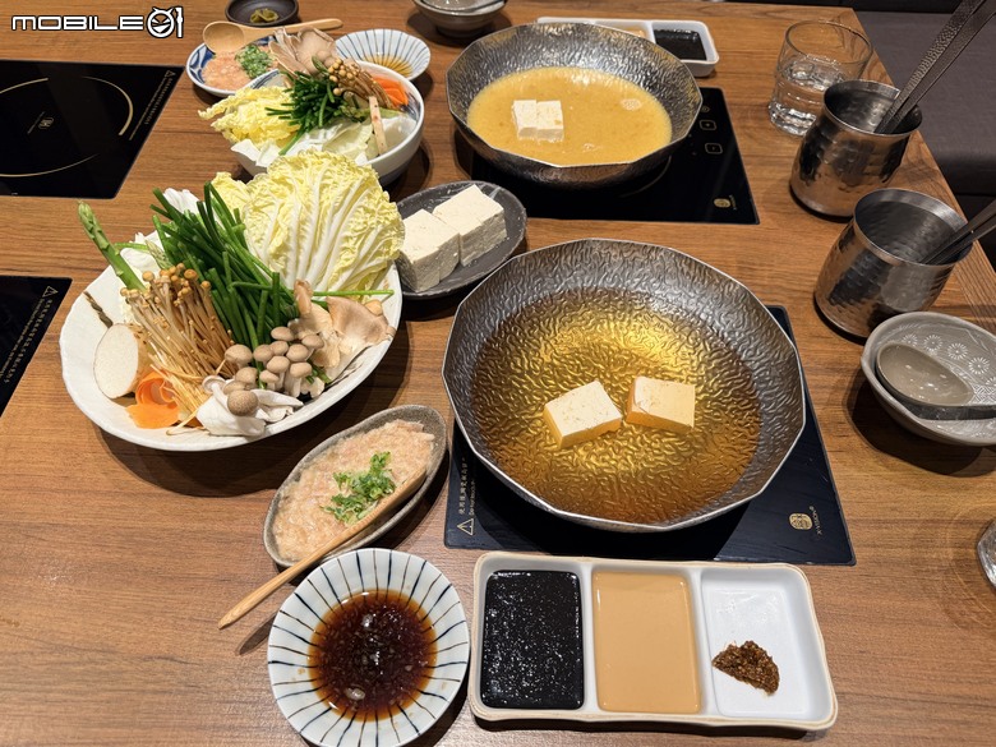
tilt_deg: -53.3
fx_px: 691
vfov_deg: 56.8
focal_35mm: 24
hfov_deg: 71.6
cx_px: 498
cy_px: 374
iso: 125
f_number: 1.78
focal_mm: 6.76
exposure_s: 1/121
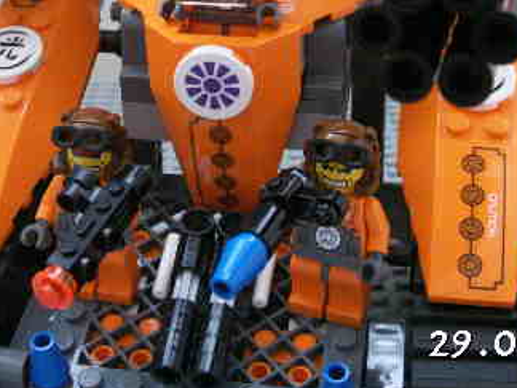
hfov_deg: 26.7
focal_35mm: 73
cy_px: 37
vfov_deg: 19.8
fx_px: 1090
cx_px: 227
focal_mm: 7.7
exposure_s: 1/6
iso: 100
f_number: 3.5
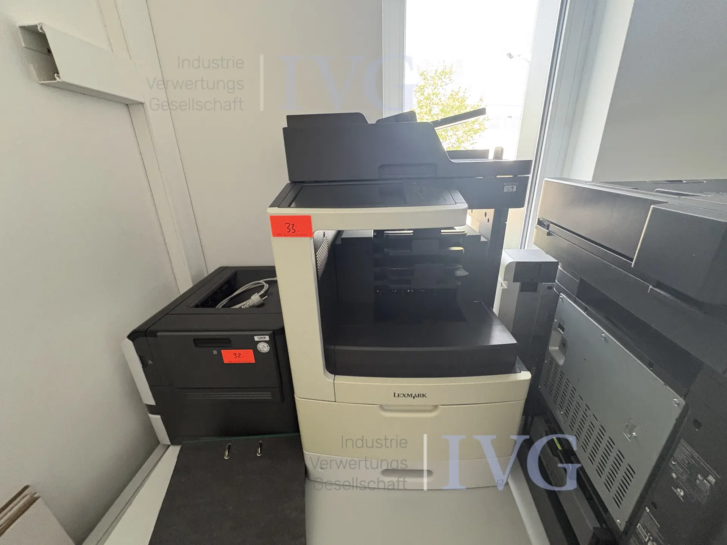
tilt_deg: -21.6
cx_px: 364
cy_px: 272
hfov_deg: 102.1
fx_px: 294
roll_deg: +1.7
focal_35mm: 14
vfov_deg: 85.7
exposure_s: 1/60
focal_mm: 2.22
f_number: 2.2
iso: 500
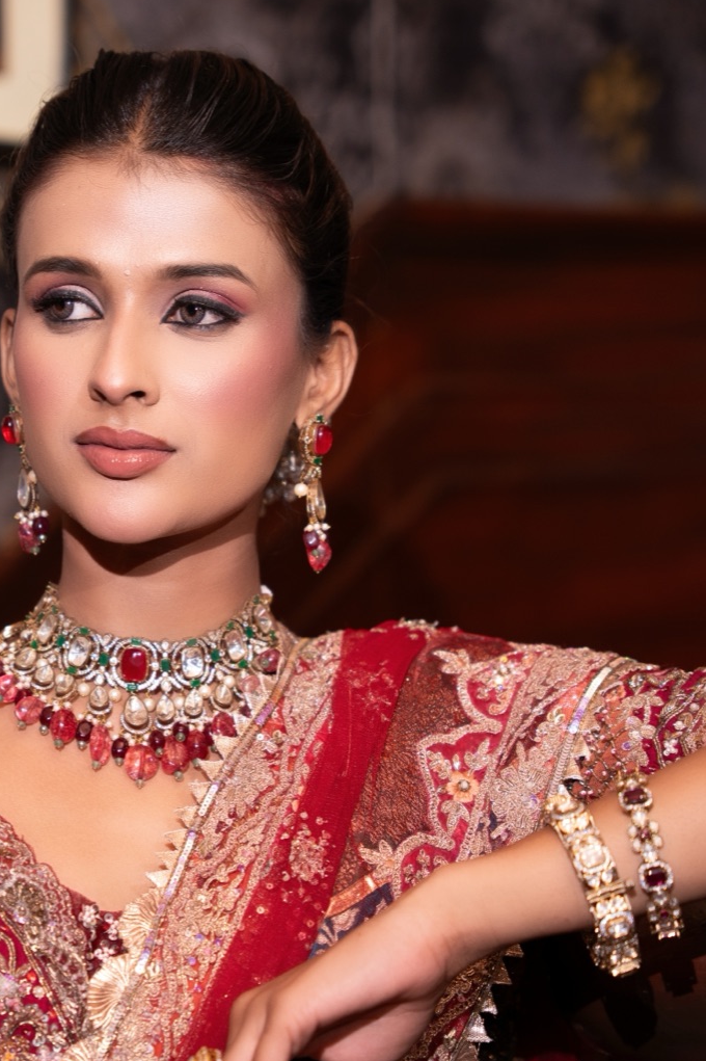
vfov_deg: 19.5
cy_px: 610
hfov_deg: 13.0
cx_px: 157
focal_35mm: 105
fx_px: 3091
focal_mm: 67
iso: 400
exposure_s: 1/200
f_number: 2.8
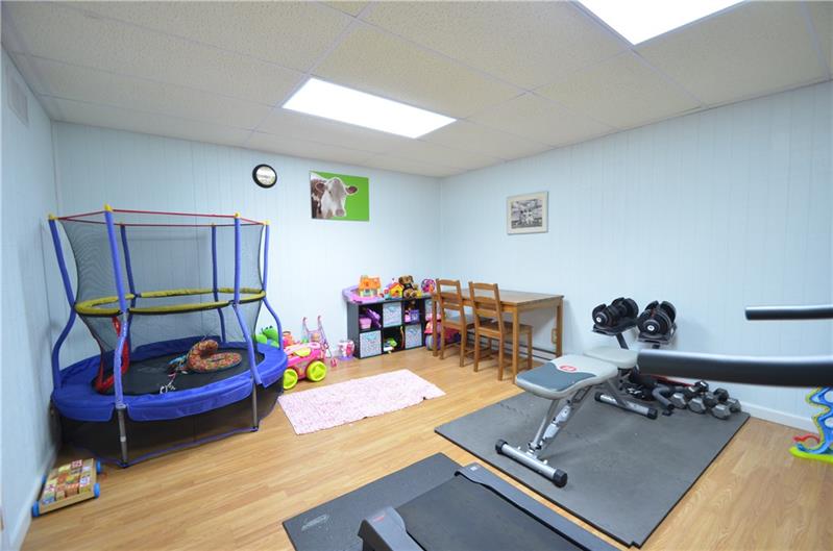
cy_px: 276
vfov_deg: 77.1
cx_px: 416
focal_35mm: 15
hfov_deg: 100.5
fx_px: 346
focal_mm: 10
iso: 280
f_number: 3.5
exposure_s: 1/15
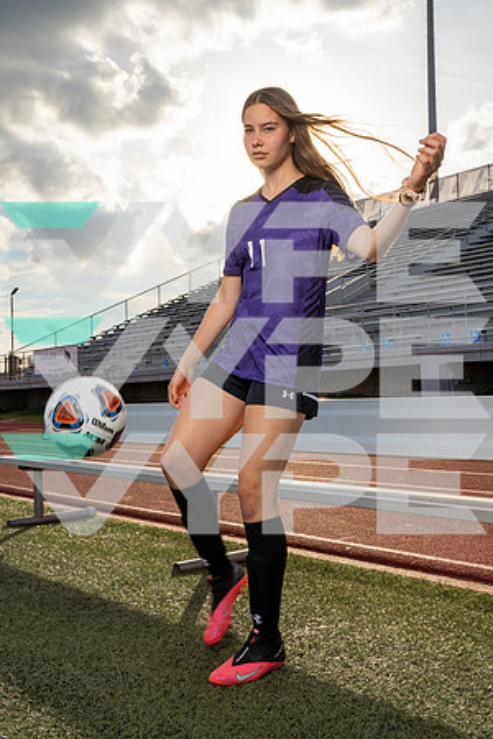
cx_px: 246
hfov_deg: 35.1
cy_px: 370
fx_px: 781
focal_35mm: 38
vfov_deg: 50.7
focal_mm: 38
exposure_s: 1/250
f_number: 13
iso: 250
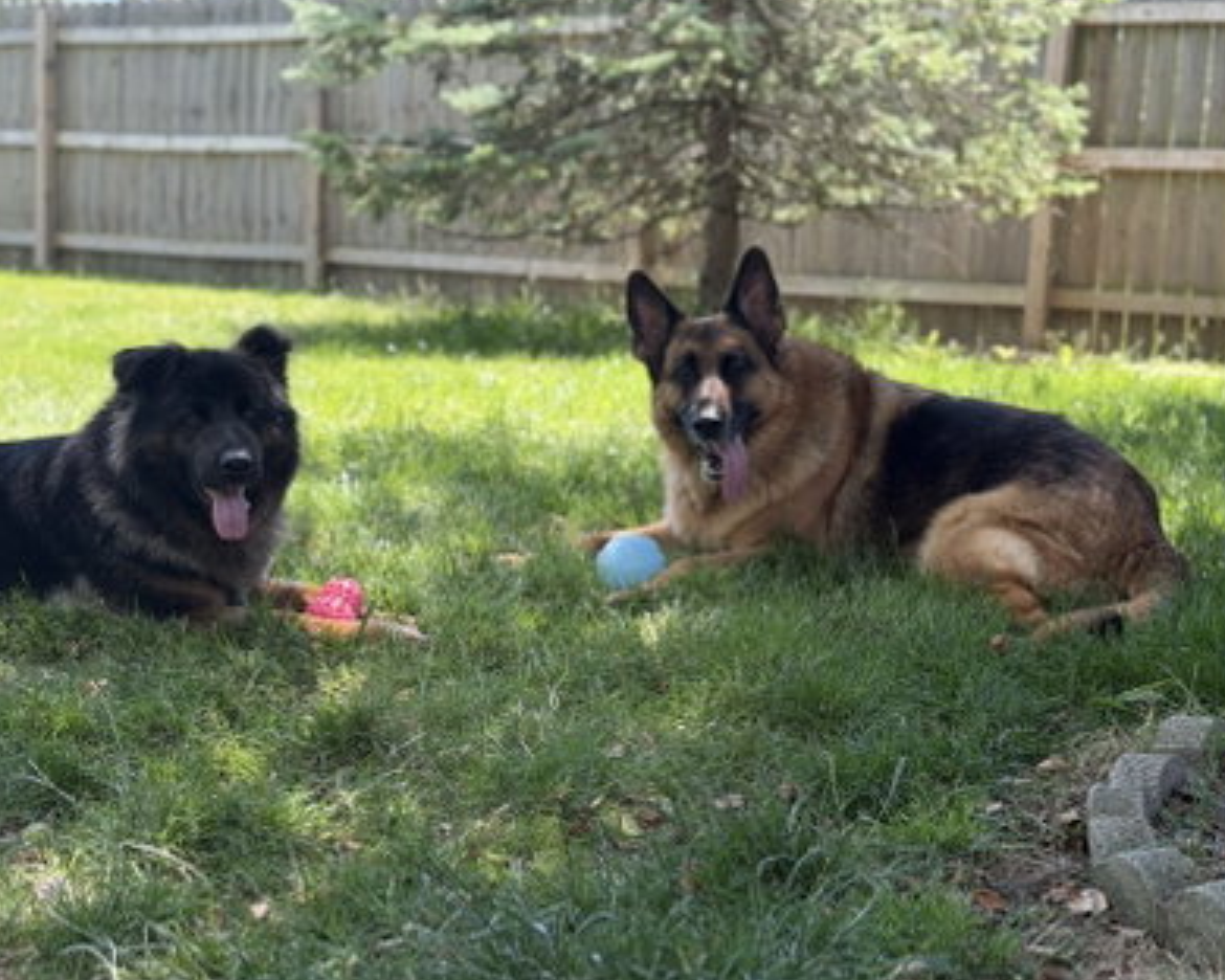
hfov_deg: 31.4
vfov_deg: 25.4
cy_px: 542
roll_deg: -2.4
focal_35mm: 60
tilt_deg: -7.6
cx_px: 499
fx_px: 2175
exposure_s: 1/415
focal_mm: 6.76
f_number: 1.78
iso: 64
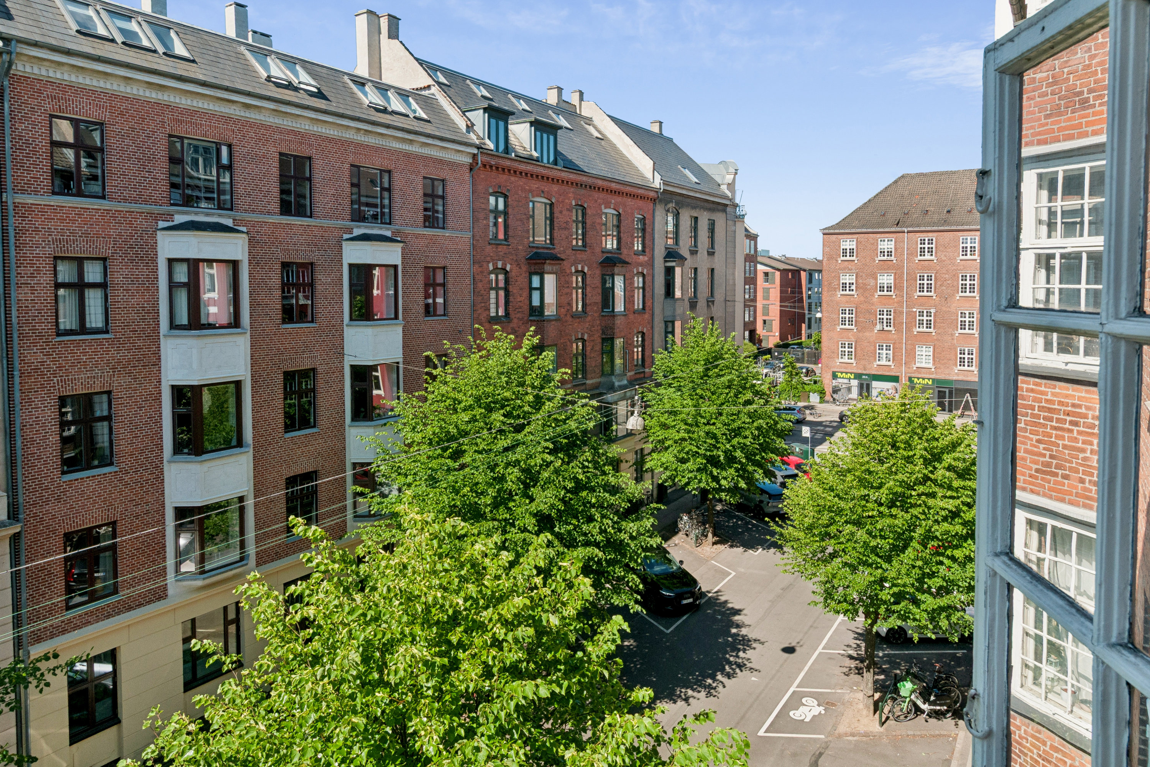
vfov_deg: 56.1
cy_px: 384
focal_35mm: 22
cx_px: 575
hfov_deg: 77.3
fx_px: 719
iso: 200
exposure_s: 1/320
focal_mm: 15
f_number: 10
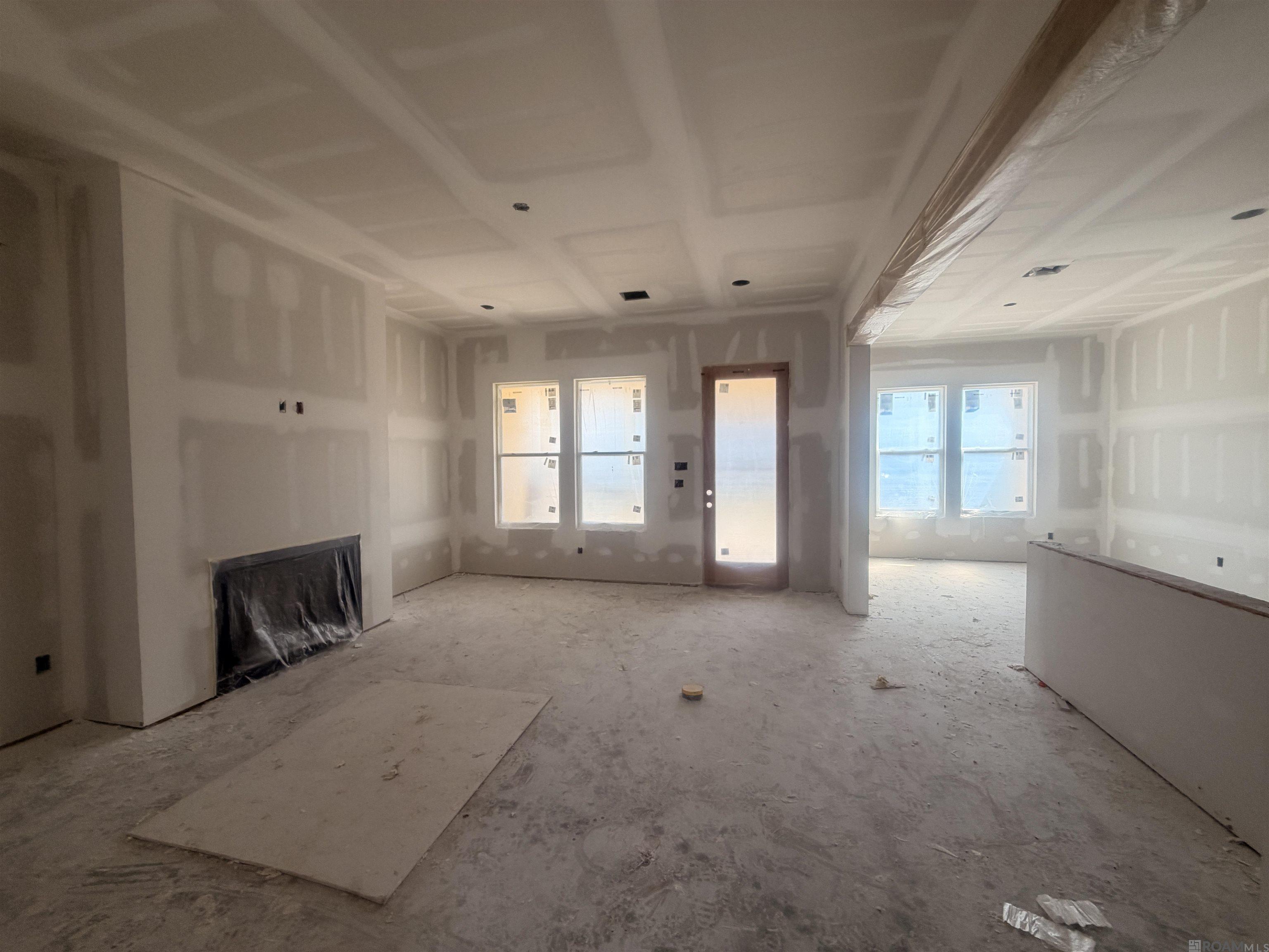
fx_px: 513
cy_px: 476
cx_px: 634
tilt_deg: -1.4
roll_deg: +0.5
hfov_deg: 102.1
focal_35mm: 14
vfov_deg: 85.7
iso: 50
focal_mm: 2.22
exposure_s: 1/132
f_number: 2.2
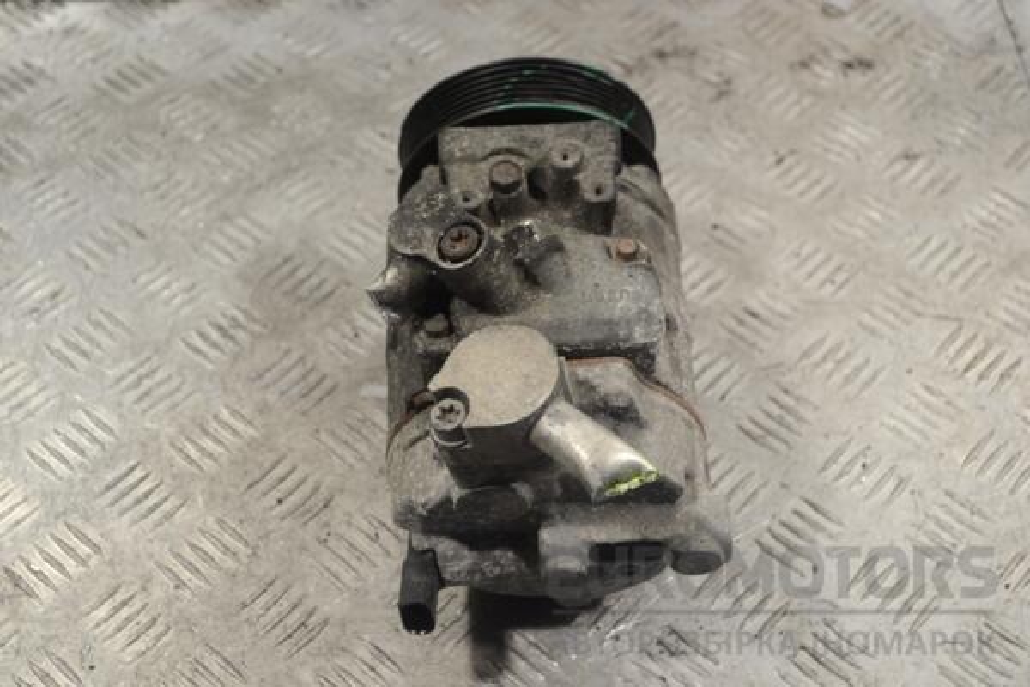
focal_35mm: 57
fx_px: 1631
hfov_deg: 35.1
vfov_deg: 23.8
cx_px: 515
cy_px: 344
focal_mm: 38
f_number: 5
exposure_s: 1/30
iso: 160
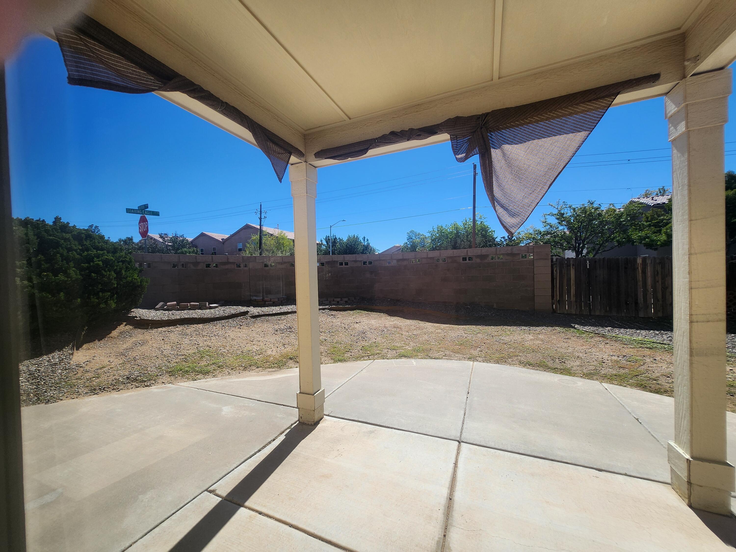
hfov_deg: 106.2
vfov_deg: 89.9
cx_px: 368
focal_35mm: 13
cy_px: 276
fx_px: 276
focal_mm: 1.74
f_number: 2.2
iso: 32
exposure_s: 1/1157
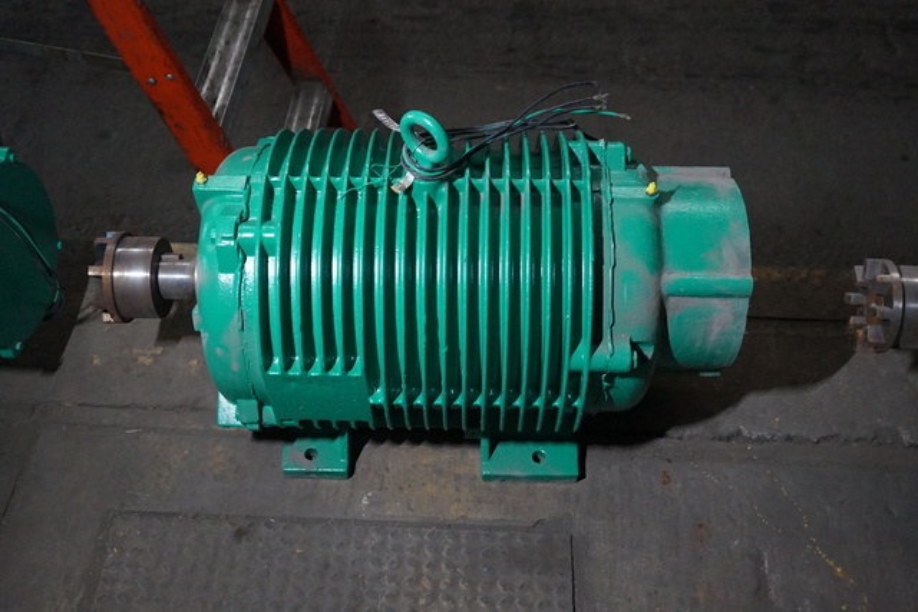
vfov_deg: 36.9
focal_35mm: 36
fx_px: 918
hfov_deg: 53.1
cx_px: 459
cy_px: 306
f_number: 4.5
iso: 3200
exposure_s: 1/40
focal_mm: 24
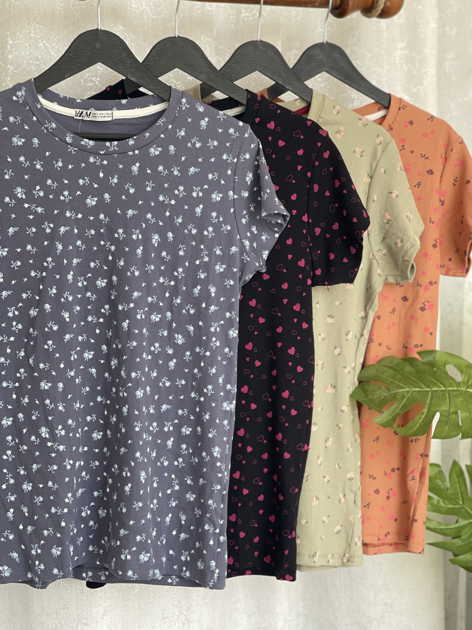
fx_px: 1164
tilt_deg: -6.1
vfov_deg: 30.3
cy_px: 315
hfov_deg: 22.9
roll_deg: +0.2
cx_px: 236
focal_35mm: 64
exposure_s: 1/121
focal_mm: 7.5
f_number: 2.2
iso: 64
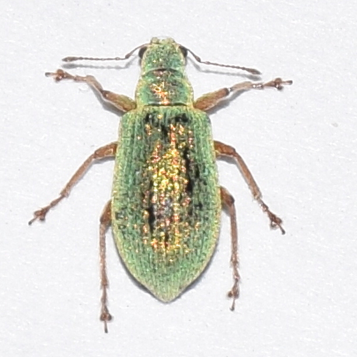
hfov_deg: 6.2
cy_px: 181
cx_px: 202
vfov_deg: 6.2
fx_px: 3279
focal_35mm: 281
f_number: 11
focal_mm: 140
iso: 100
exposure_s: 1/160
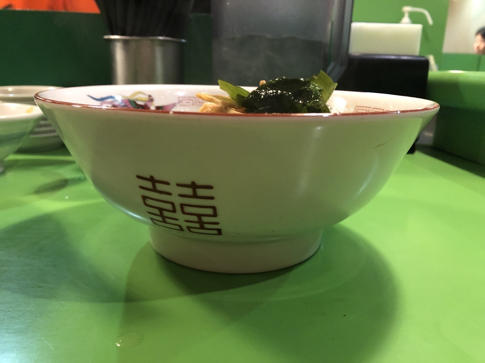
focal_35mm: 28
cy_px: 182
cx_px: 242
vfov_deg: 49.7
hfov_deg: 63.4
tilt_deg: -11.2
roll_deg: -1.2
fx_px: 392
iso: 80
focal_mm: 3.99
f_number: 1.8
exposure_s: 1/8
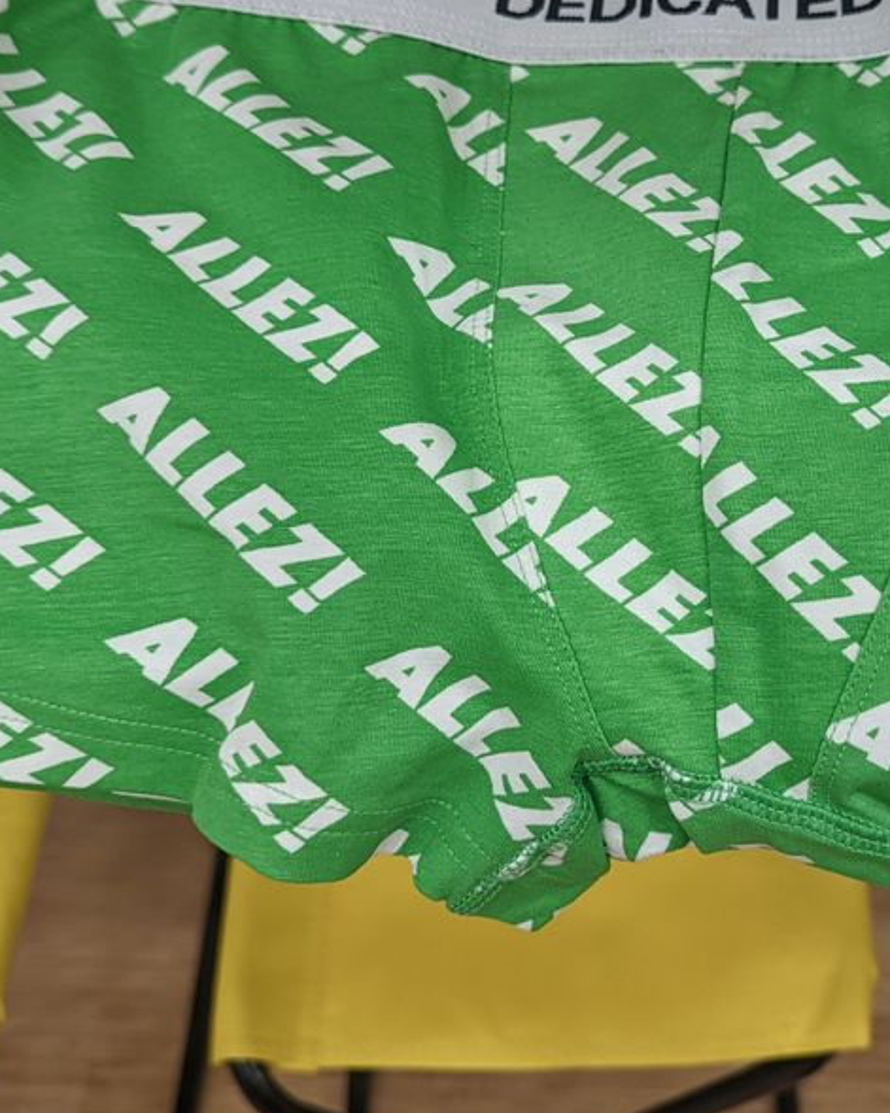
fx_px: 1680
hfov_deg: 29.3
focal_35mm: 51
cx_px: 650
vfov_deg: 36.5
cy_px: 442
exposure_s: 1/240
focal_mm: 6.81
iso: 263
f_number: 1.85
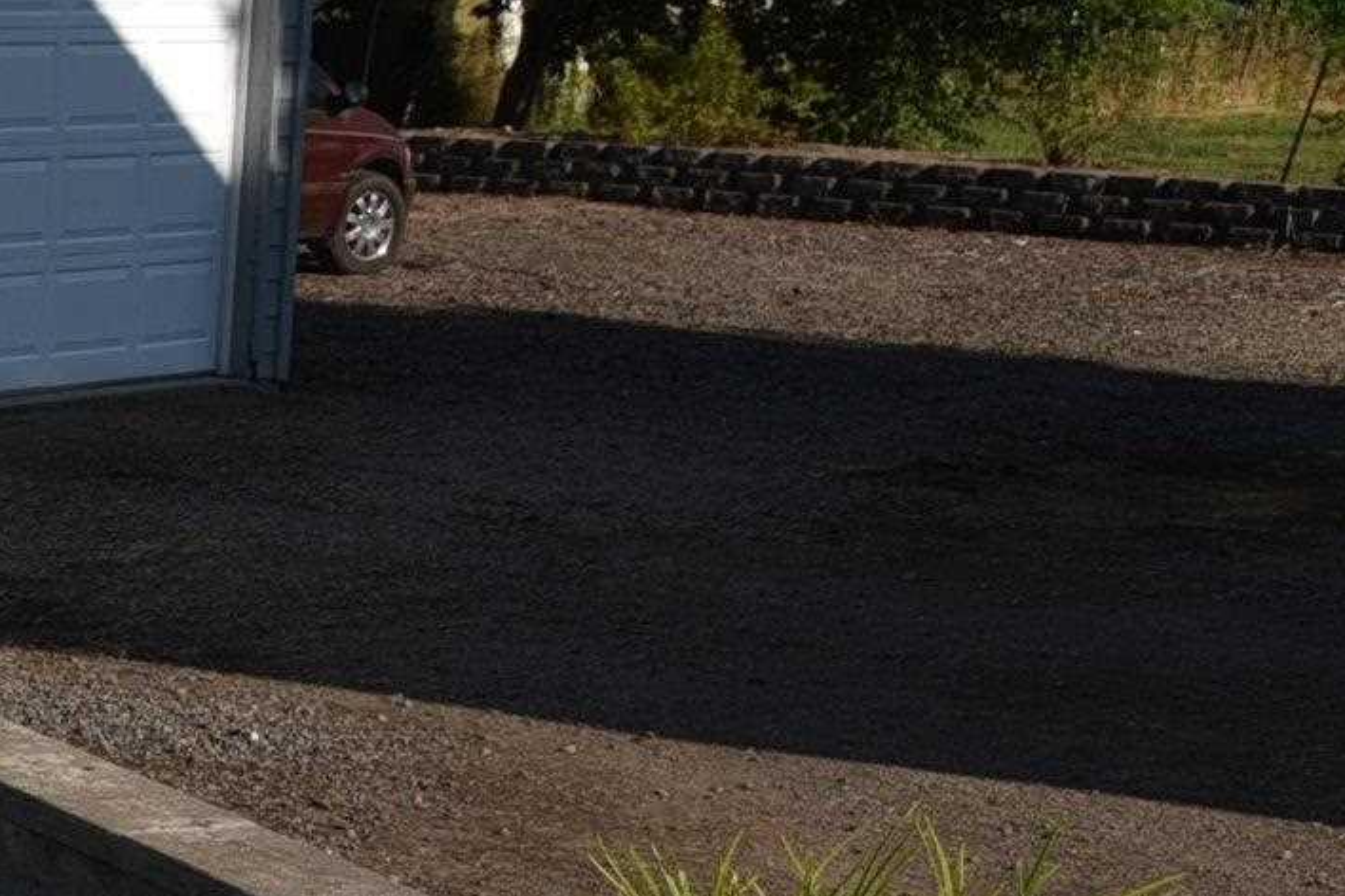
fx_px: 3811
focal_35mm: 102
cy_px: 537
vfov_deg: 13.4
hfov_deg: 15.6
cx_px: -1402
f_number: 7.1
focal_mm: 24
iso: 100
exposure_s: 1/200
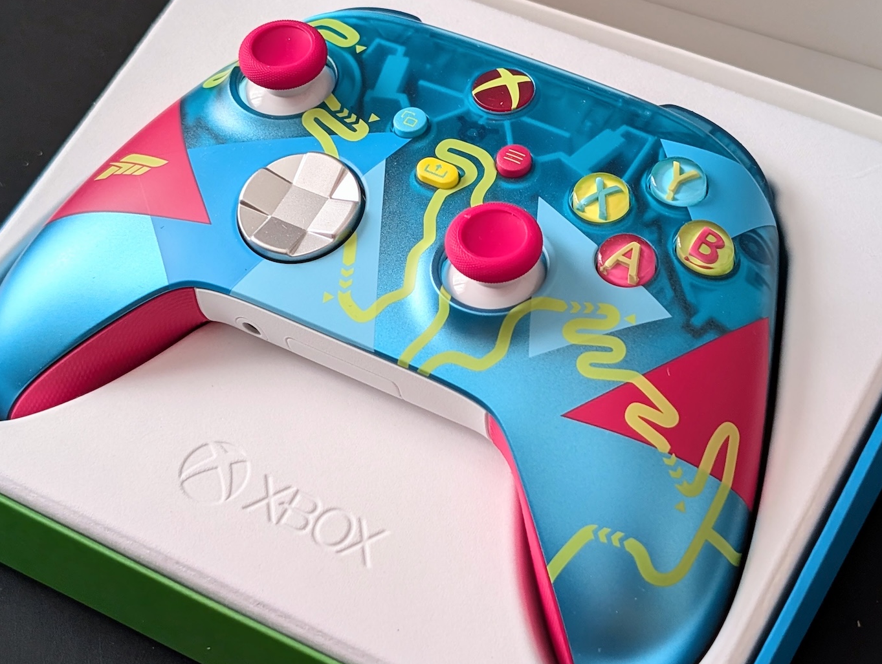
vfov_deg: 21.4
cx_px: 451
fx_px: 1761
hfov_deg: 28.1
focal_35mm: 69
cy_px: 317
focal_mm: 6.9
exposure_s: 1/23.8
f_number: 1.68
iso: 32
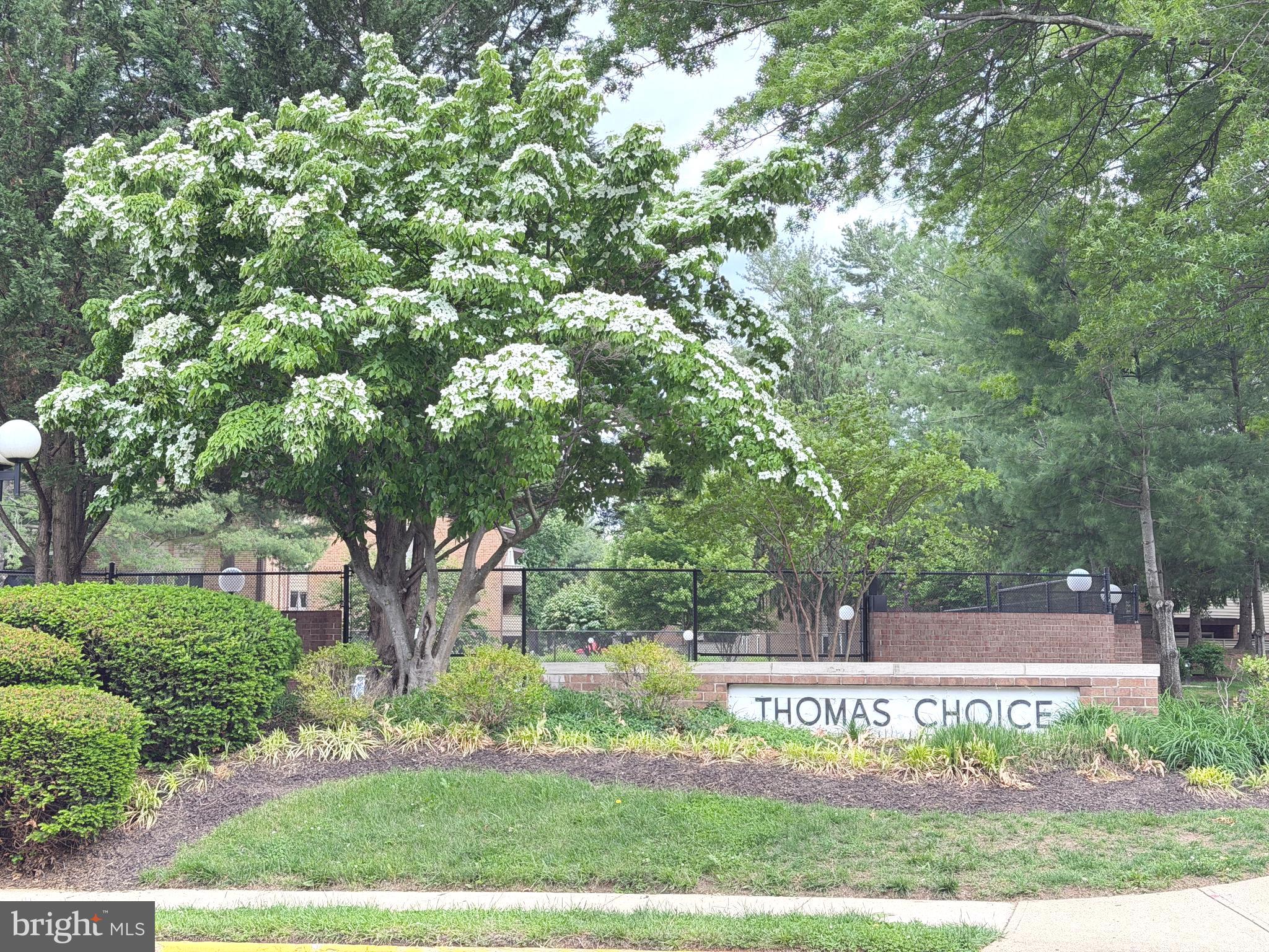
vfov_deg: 30.3
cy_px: 476
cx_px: 634
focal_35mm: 48
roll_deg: +0.1
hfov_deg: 39.7
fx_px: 1760
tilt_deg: +5.5
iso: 80
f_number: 1.78
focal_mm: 6.76
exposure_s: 1/343
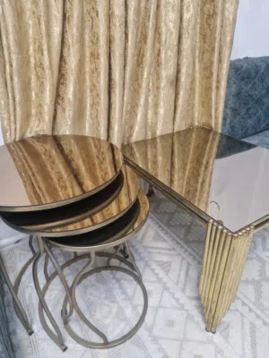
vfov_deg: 73.9
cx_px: 134
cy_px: 179
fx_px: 238
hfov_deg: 58.9
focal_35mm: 23
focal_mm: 5.4
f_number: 1.8
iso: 640
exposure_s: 1/50
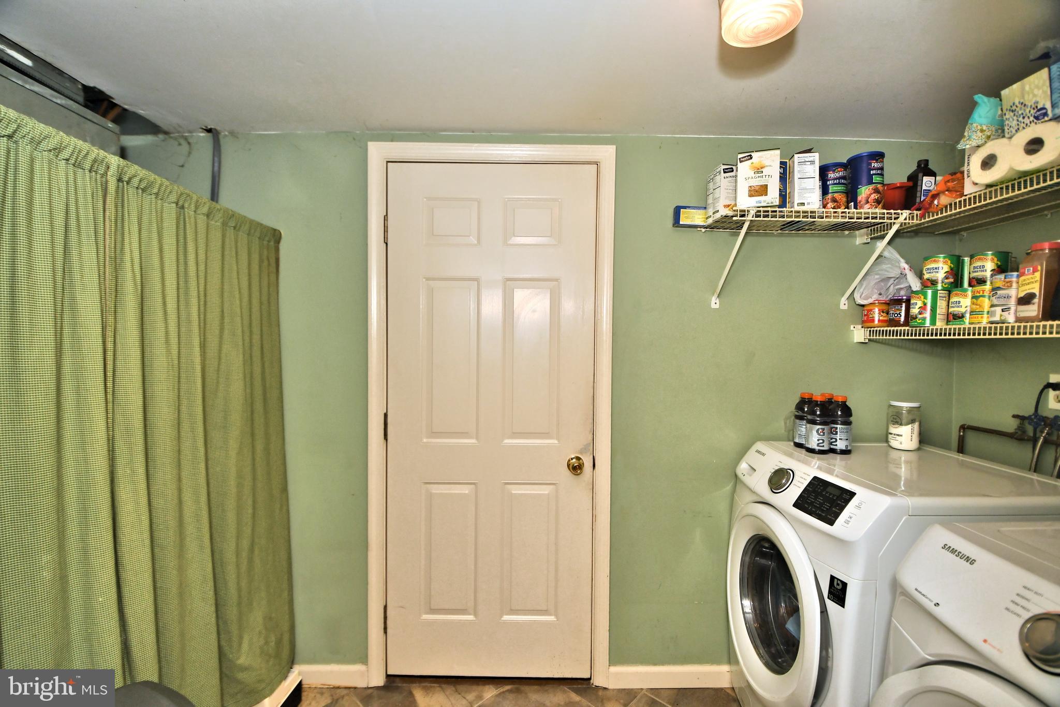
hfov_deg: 100.4
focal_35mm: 15
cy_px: 354
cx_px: 530
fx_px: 442
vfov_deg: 77.3
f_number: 4.5
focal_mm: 10
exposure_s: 1/250
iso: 500
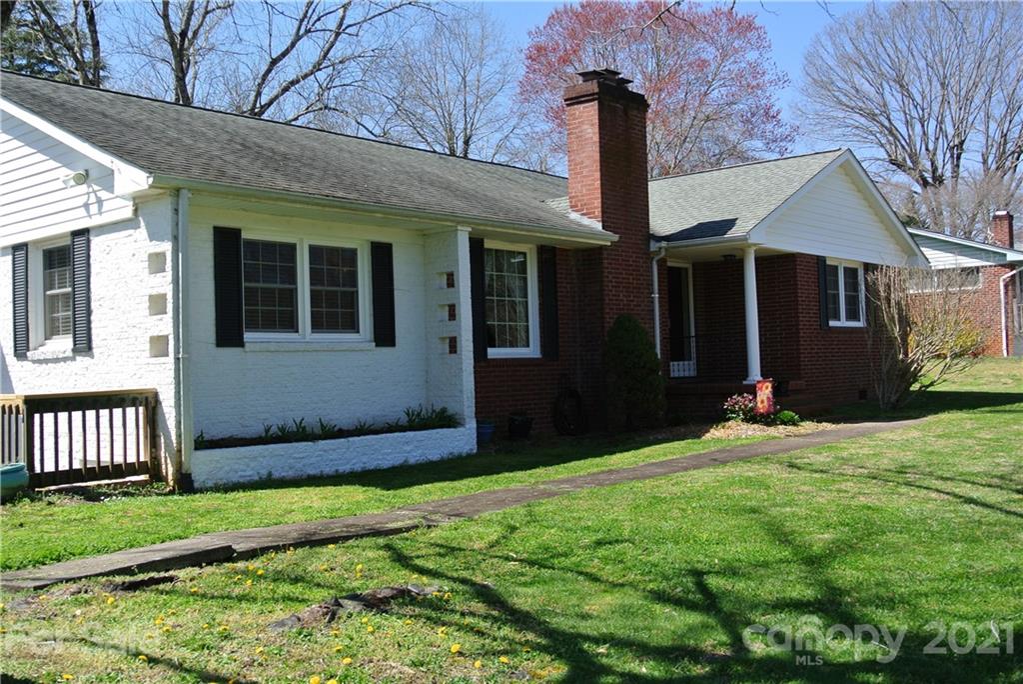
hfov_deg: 49.5
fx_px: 1109
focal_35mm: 39
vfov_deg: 34.3
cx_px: 512
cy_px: 342
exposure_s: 1/500
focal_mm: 14.5
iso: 100
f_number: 4.5
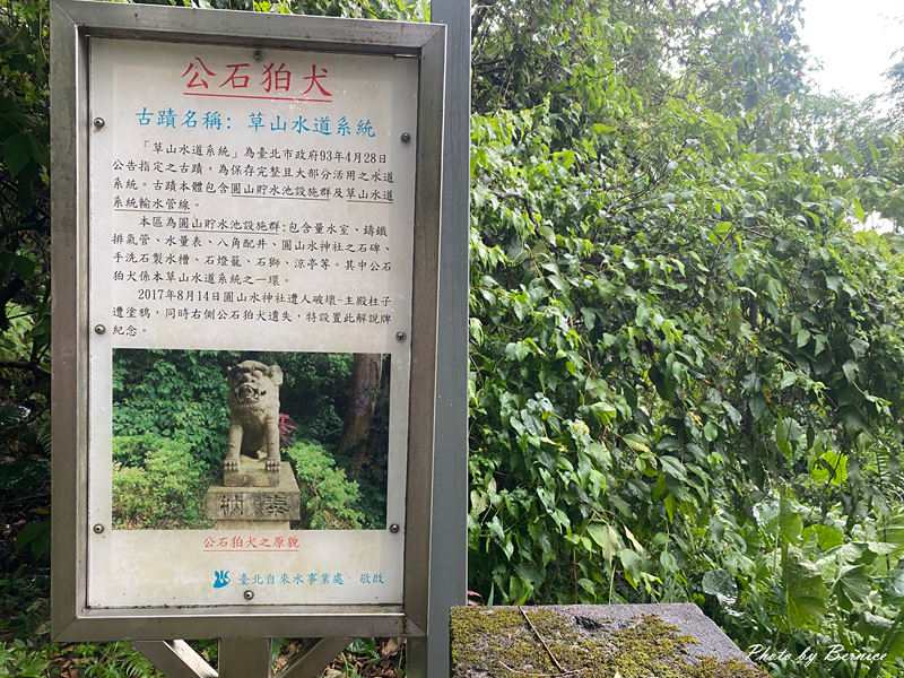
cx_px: 452
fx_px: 679
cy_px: 339
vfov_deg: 53.1
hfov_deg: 67.3
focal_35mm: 26
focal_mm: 4.25
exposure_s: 1/78
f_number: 1.8
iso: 125
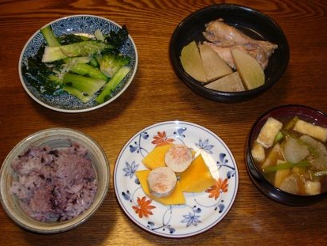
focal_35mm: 50
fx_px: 473
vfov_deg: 29.1
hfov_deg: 38.2
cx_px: 167
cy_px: 130
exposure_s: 1/30
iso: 100
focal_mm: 7.5
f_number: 3.5
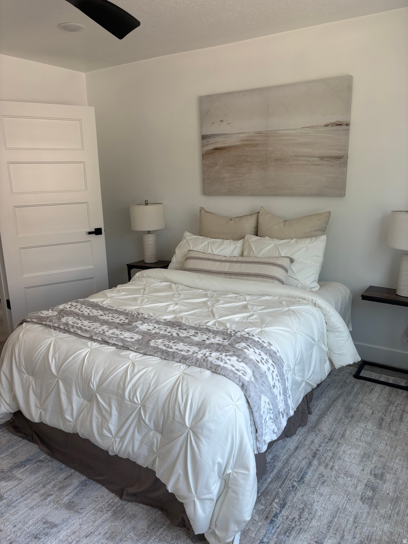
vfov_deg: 67.3
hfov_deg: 53.1
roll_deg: +1.0
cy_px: 272
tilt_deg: -14.8
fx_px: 409
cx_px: 204
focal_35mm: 26
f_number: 1.6
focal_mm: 5.96
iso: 40
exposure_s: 1/214
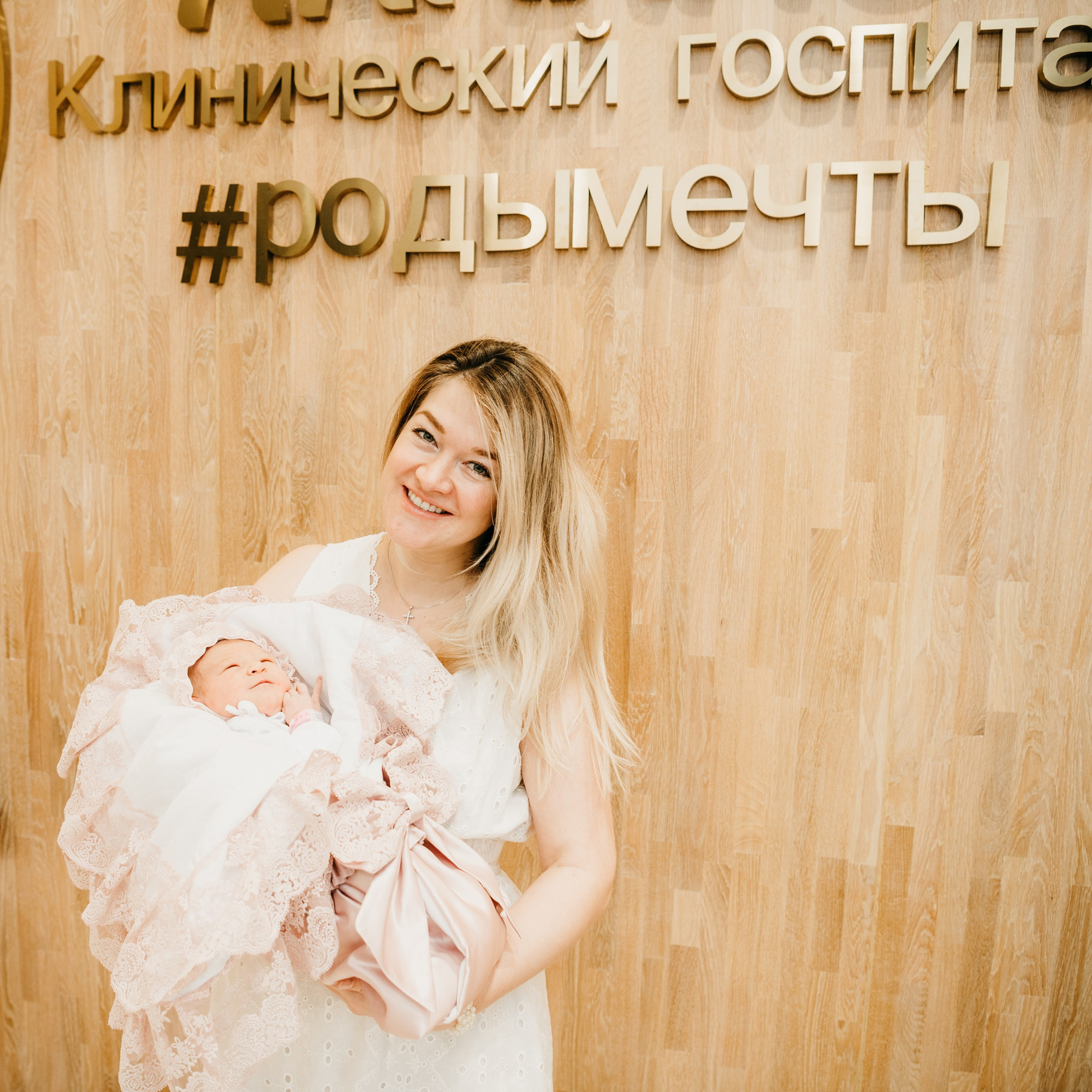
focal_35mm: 31
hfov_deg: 51.8
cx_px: 387
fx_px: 1106
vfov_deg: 52.5
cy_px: 548
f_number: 3.2
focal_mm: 24
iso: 160
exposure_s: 1/160
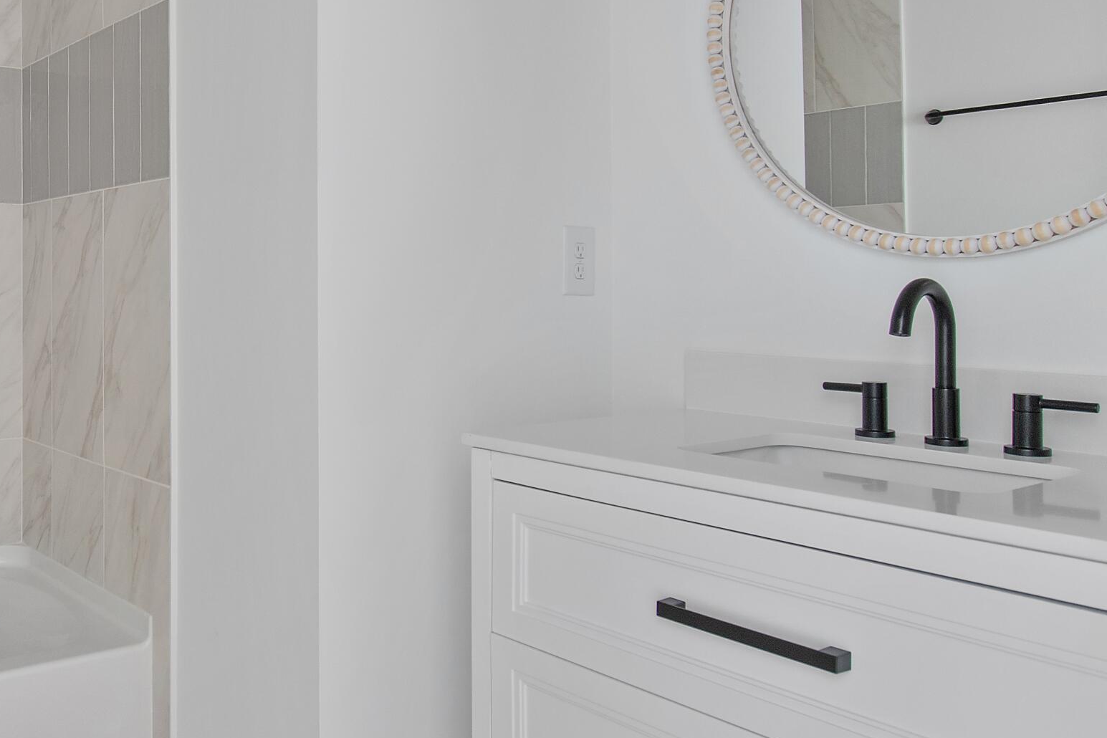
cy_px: 278
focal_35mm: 33
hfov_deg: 54.3
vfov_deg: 39.7
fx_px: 1015
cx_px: 262
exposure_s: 1.3
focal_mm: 11.5
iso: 100
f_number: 4.8
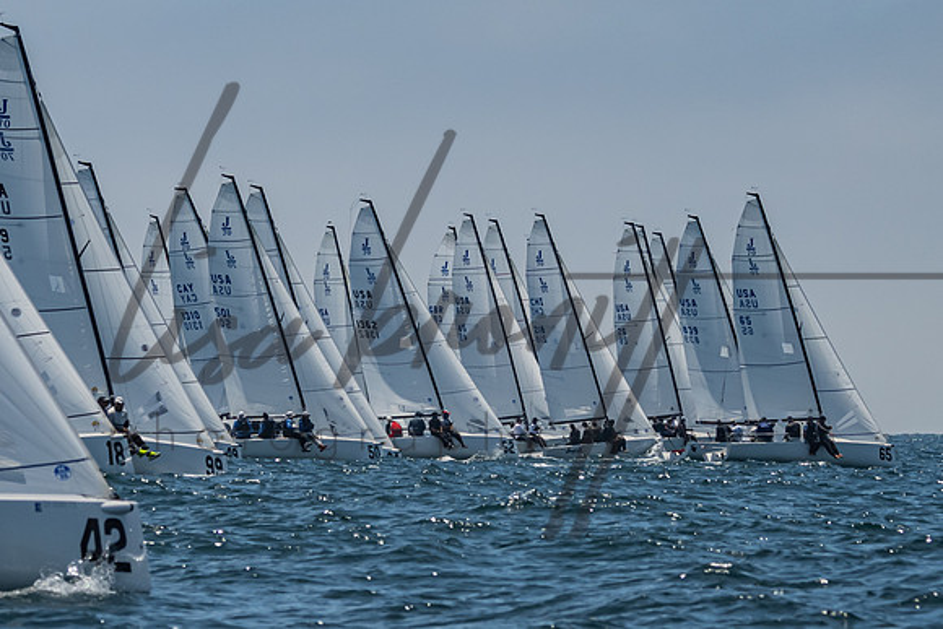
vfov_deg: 3.5
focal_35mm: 396
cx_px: 487
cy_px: 212
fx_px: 10371
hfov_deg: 5.2
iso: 400
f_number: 6.3
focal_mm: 160
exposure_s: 1/3200
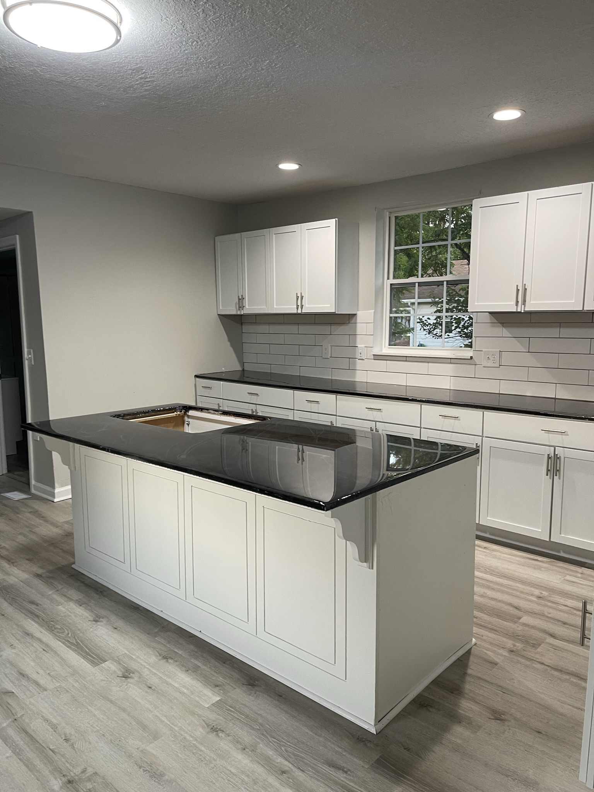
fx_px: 595
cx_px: 297
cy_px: 396
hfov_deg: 53.1
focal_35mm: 26
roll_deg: -0.5
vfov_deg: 67.3
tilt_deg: -6.9
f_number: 1.6
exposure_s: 1/60
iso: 125
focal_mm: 5.1
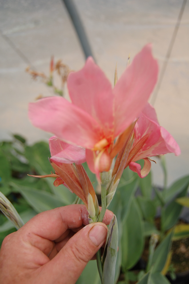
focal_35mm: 34
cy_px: 142
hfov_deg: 38.3
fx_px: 272
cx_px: 94
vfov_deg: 55.1
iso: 200
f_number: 3.8
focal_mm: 23
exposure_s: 1/1000
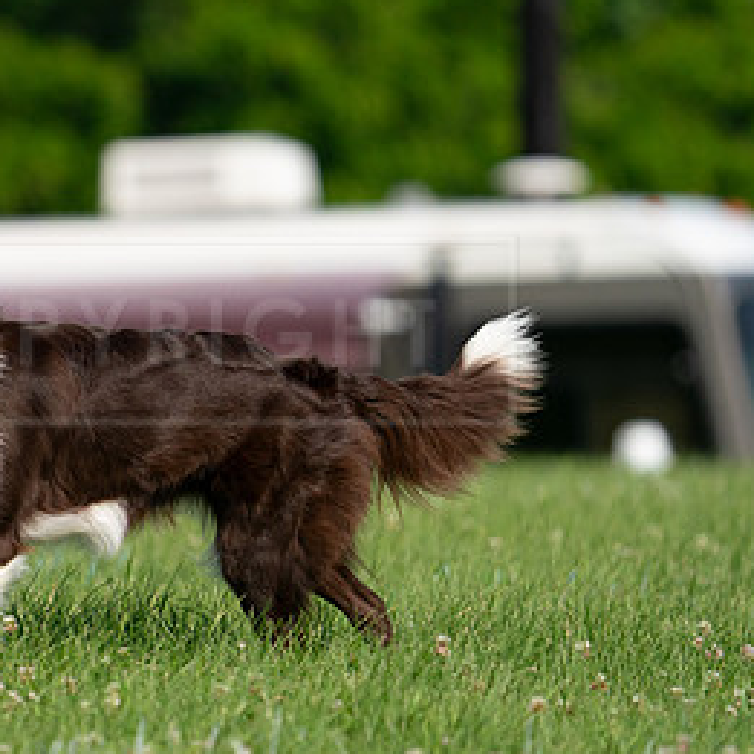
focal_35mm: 770
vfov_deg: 2.3
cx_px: 40
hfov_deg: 2.3
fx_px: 18975
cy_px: 380
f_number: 6.3
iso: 800
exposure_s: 1/4000
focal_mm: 407
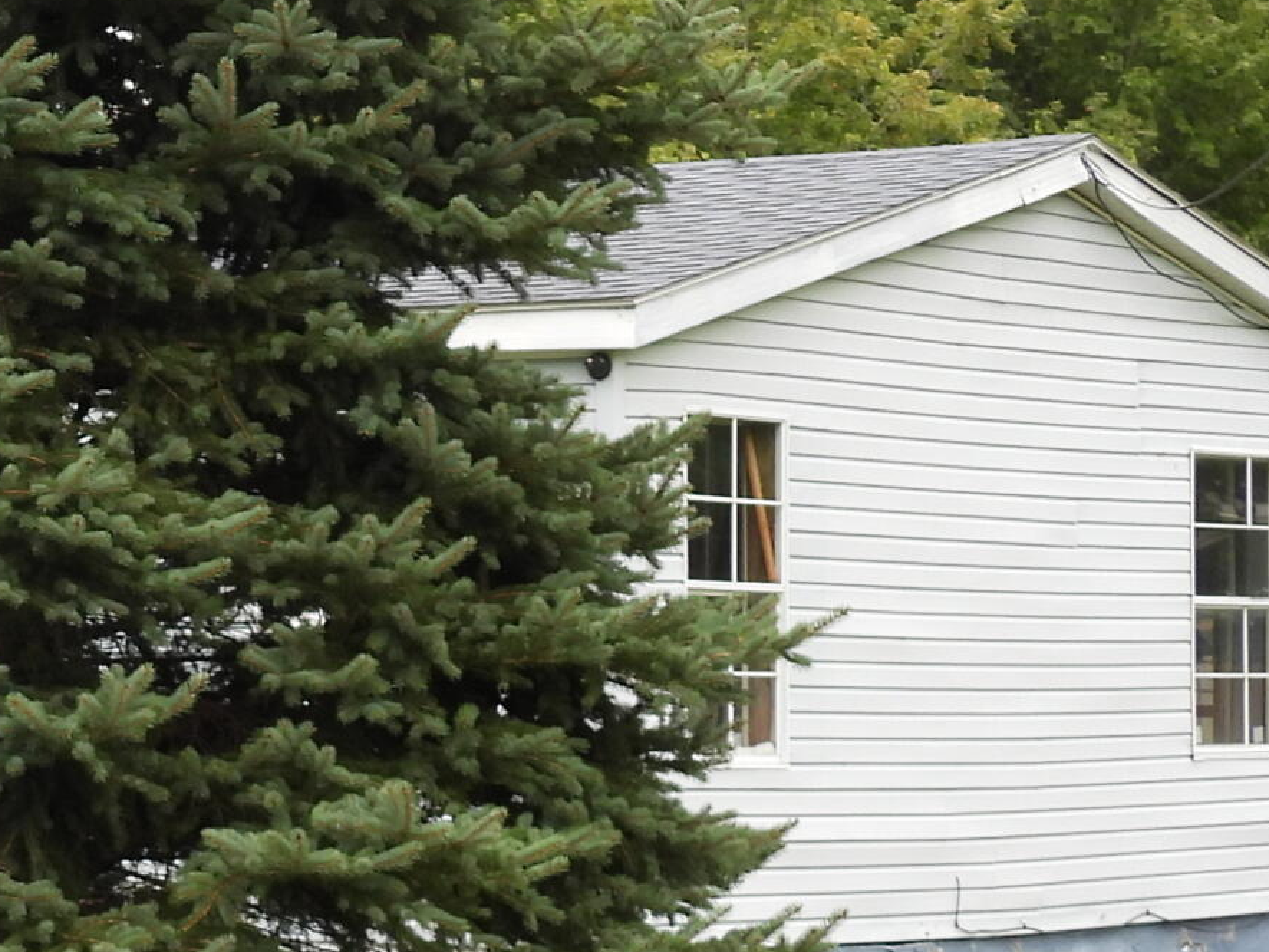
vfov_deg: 10.2
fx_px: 5352
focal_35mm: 146
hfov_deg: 13.0
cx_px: -415
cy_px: 491
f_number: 3.2
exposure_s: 1/250
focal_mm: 7.7
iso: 100
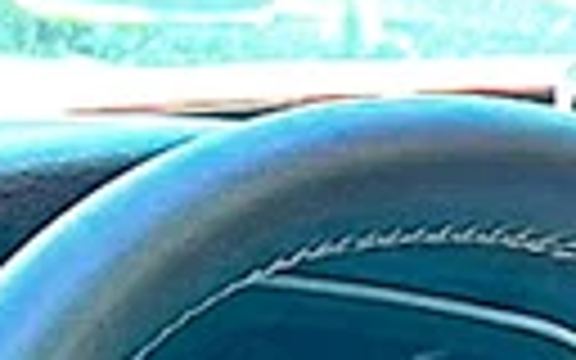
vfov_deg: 5.7
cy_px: 1150
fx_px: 3359
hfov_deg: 9.3
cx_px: 1112
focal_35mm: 214
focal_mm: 6.86
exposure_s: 1/129
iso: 125
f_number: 1.78
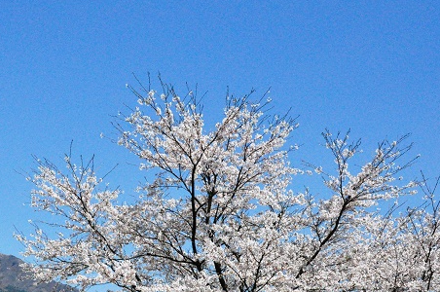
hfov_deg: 23.4
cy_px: 240
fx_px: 1037
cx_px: 55
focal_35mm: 85
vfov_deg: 15.9
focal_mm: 32
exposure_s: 1/3200
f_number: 16
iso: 3200
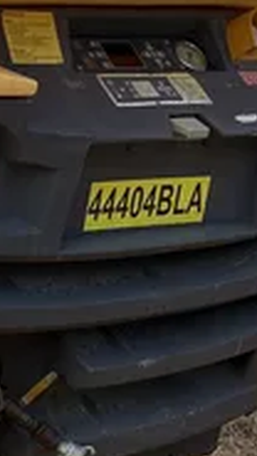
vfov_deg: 17.3
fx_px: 1467
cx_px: -183
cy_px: 470
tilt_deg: -22.0
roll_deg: -2.9
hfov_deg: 9.6
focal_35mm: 121
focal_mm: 3.99
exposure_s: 1/458
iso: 32
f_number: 1.8
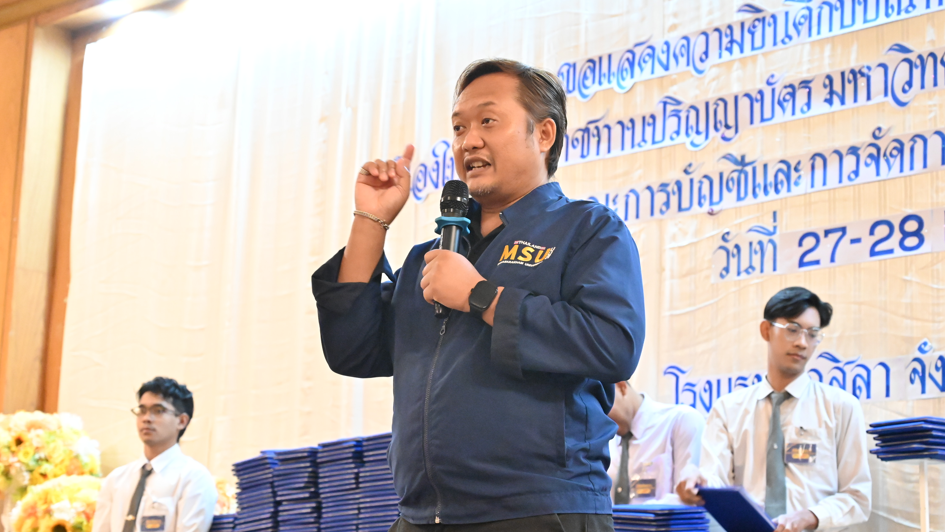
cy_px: 268
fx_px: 1854
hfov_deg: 28.6
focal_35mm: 74
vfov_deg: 16.3
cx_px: 476
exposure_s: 1/100
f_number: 5.6
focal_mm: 70
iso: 16000
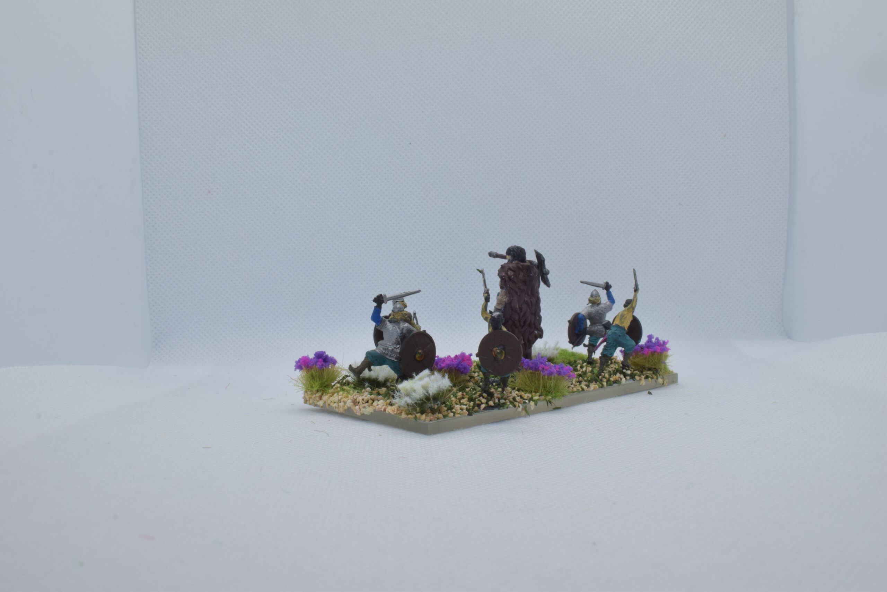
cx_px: 444
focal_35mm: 34
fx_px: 850
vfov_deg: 38.4
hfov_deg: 55.1
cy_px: 296
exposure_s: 1/60
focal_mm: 23
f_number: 22
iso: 800
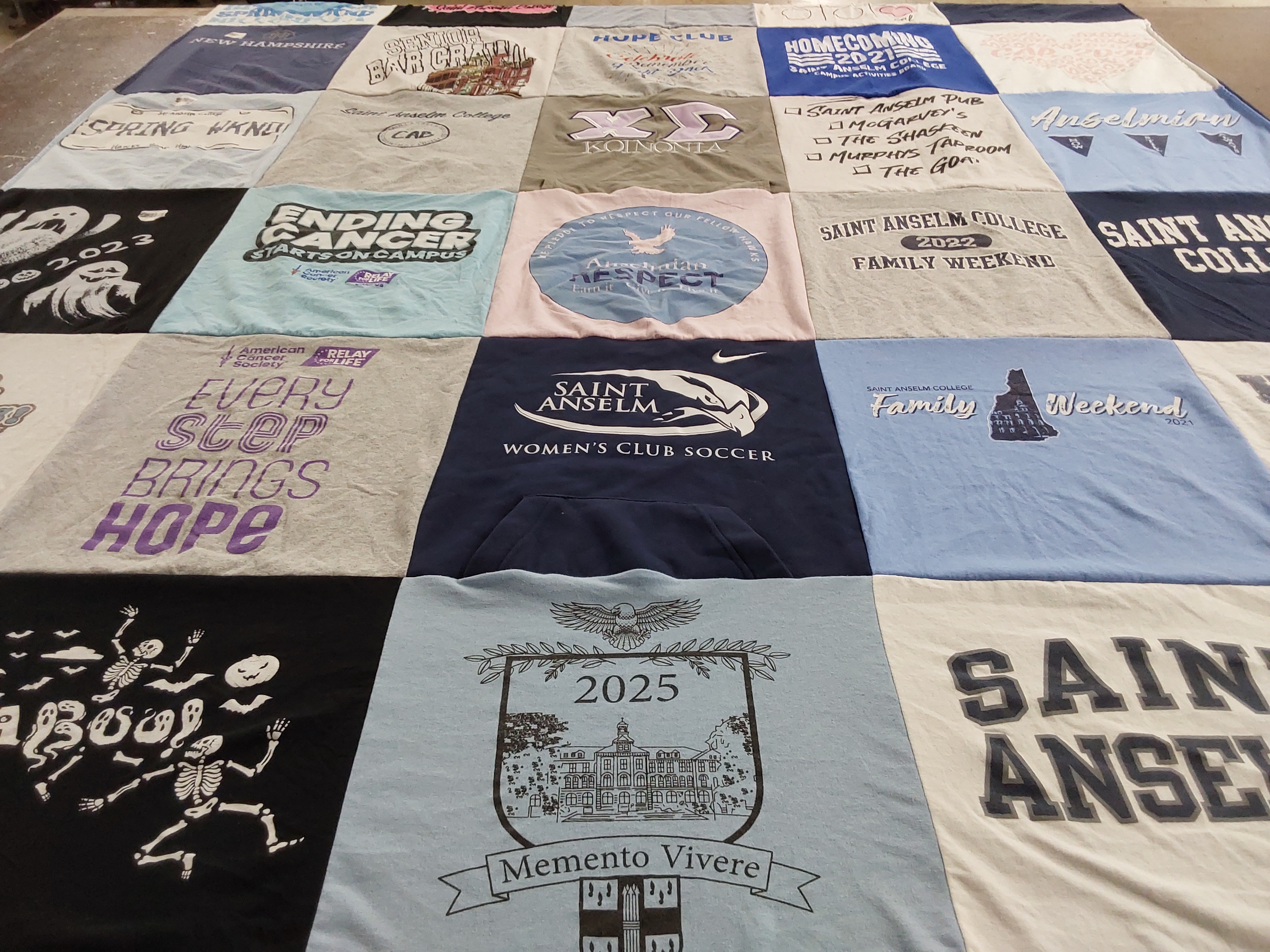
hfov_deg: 63.4
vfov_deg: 49.7
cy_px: 476
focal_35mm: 28
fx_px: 1027
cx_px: 635
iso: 100
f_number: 1.9
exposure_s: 1/60
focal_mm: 2.91
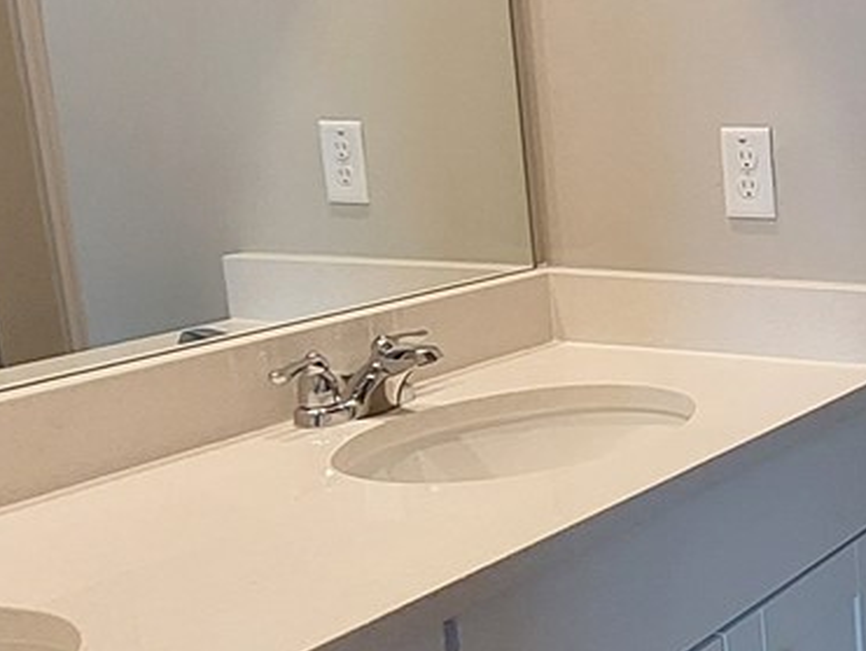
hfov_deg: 28.1
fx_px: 1402
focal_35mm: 56
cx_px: 1134
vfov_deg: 26.1
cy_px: 373
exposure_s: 1/60
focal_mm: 1.74
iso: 125
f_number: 2.2
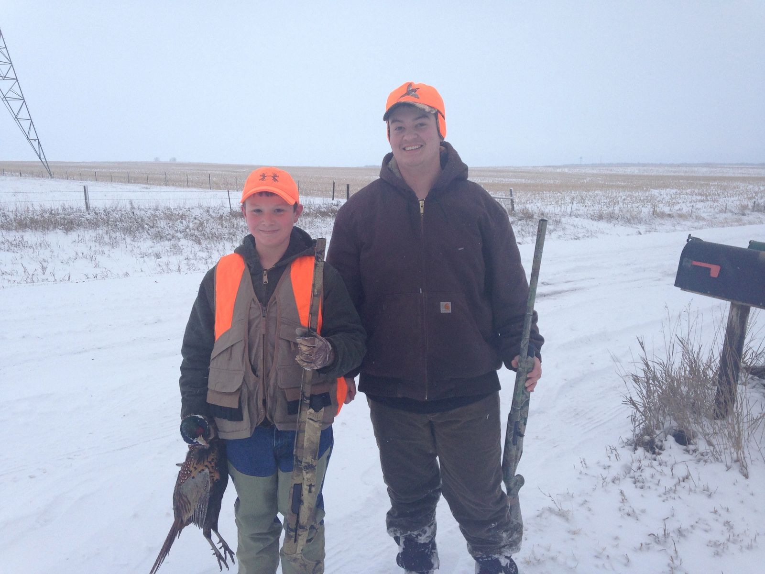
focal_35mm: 33
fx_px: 729
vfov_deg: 42.9
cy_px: 287
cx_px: 382
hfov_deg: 55.4
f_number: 2.4
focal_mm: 4.12
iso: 64
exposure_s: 1/120
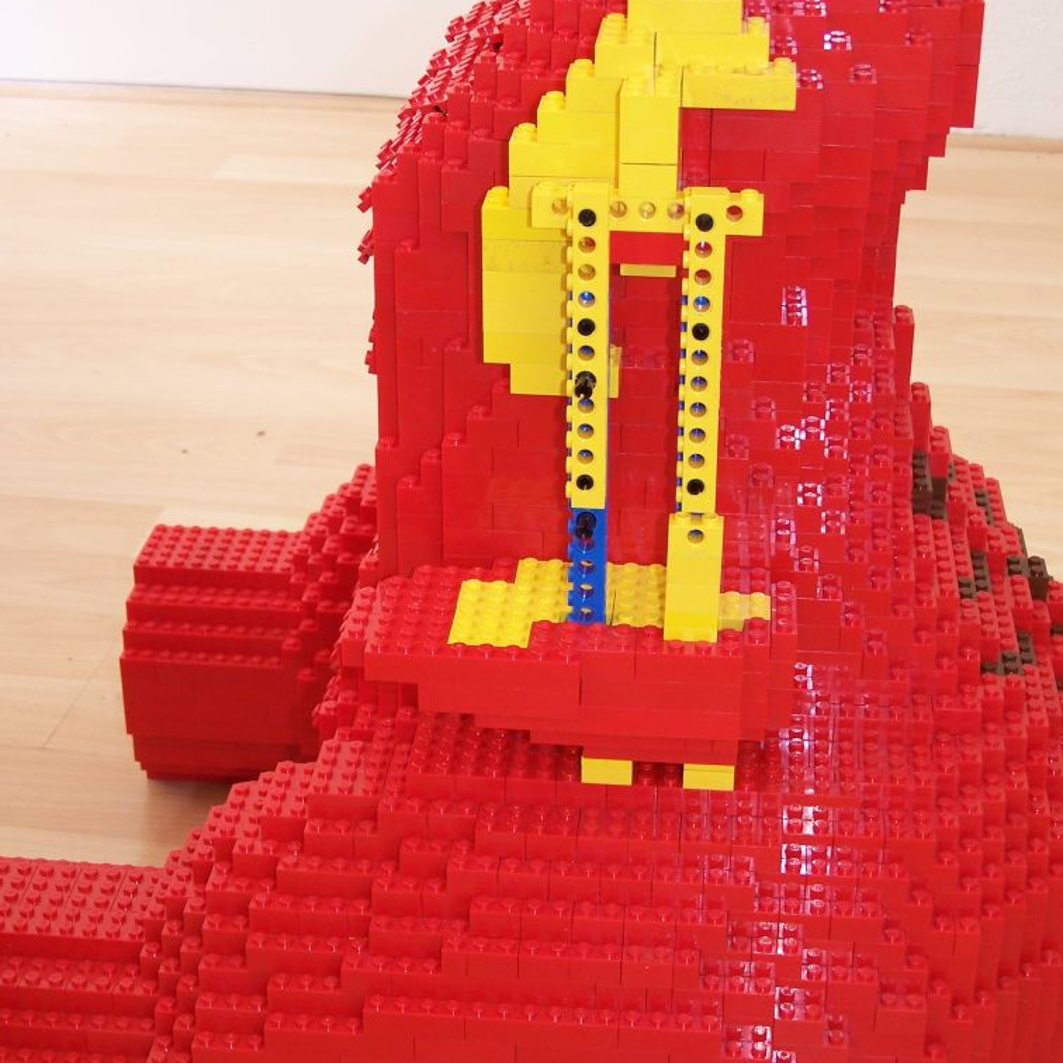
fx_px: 2328
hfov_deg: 25.7
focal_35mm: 67
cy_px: 571
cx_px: 529
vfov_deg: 25.7
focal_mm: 9.3
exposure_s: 1/4
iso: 80
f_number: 3.1
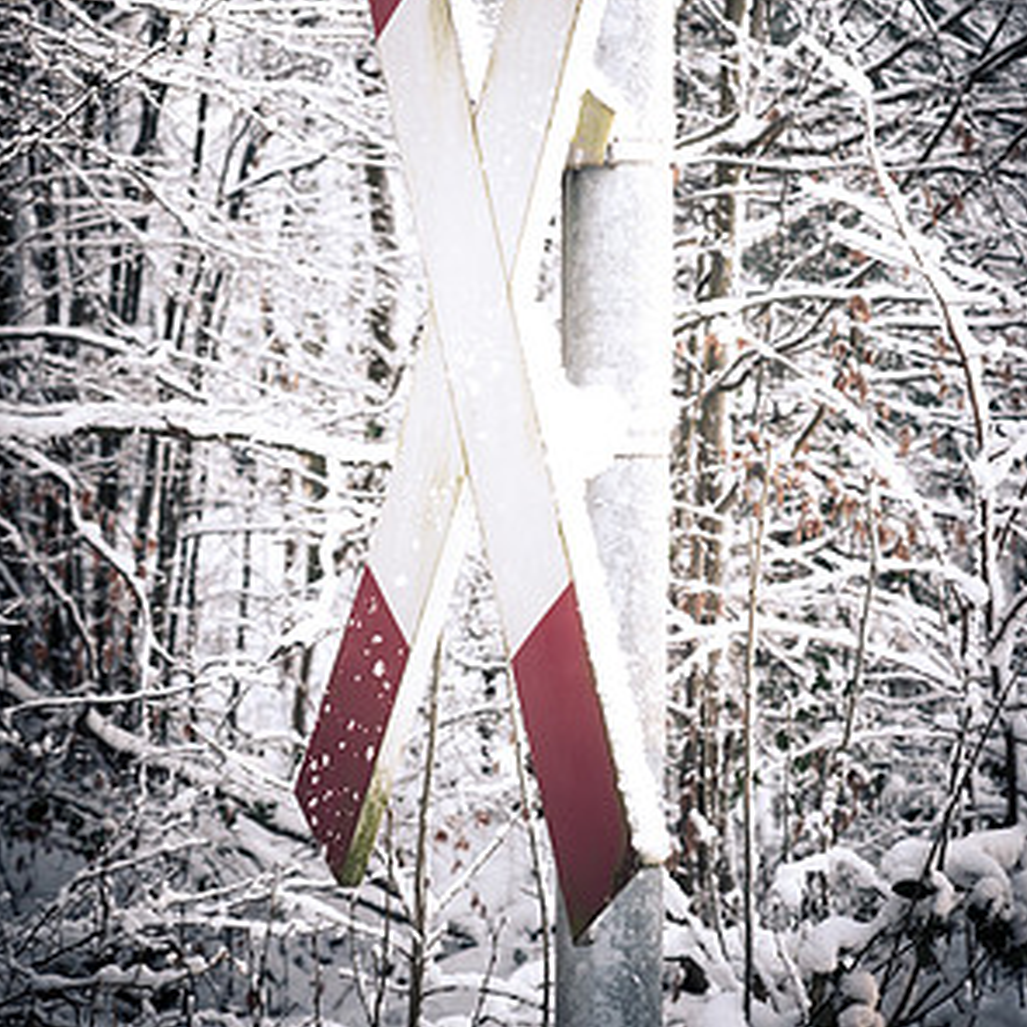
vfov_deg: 16.3
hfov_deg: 16.3
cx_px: 514
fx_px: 3580
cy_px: 340
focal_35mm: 107
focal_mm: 55
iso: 400
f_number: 5.6
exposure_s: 1/125
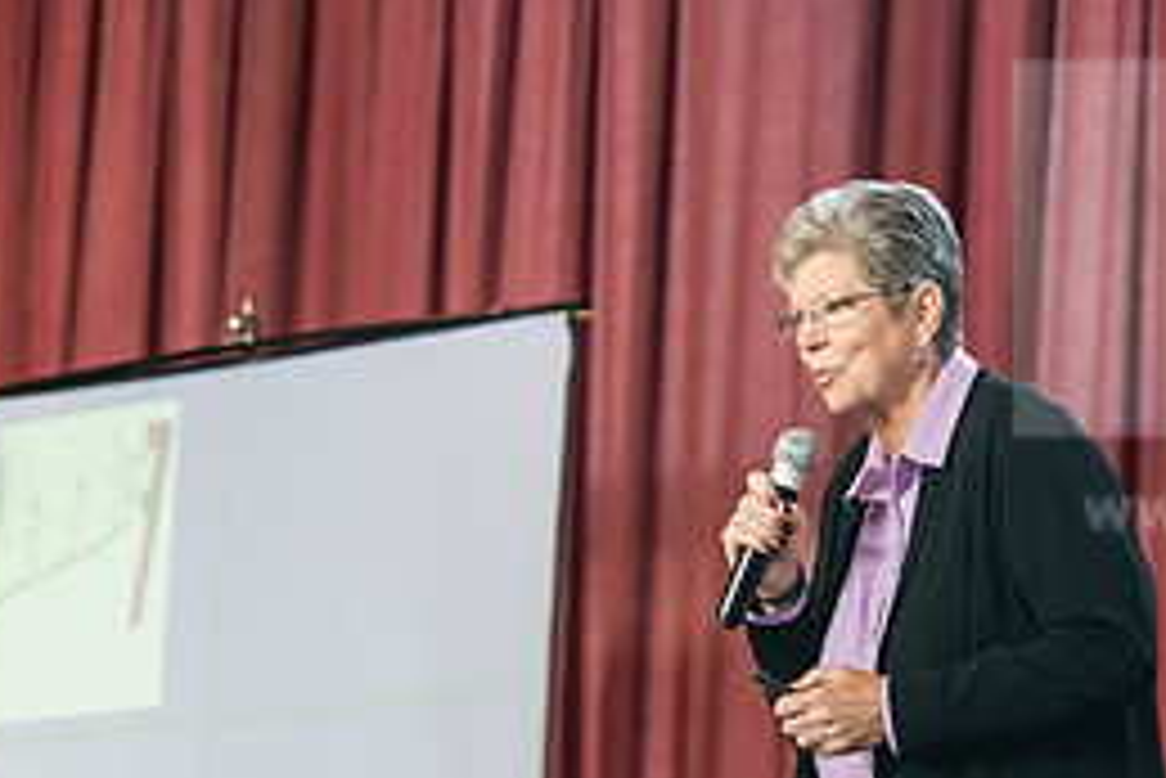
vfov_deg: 5.6
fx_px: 7972
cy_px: 605
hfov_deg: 8.4
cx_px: 878
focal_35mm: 246
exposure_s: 1/200
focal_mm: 110
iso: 1600
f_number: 3.2
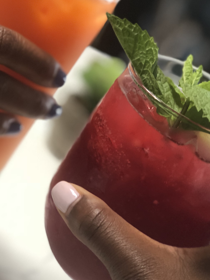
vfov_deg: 23.0
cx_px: 96
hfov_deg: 17.4
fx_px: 688
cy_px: 127
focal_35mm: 85
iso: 320
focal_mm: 6.6
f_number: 2.8
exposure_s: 1/60
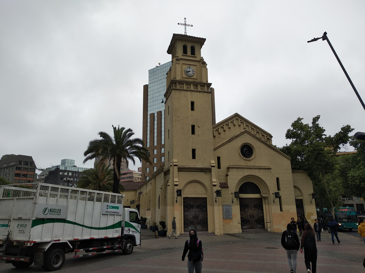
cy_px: 136
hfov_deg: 67.3
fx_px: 274
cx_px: 182
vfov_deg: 53.1
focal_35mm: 26
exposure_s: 1/487
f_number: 2.2
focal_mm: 3.81
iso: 100
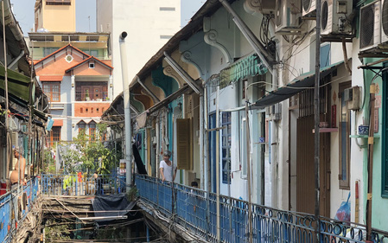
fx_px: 889
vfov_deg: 15.5
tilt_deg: -3.5
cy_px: 194
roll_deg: +0.4
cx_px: 142
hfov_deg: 24.6
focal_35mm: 84
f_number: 2.4
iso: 16
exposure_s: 1/326
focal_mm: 6
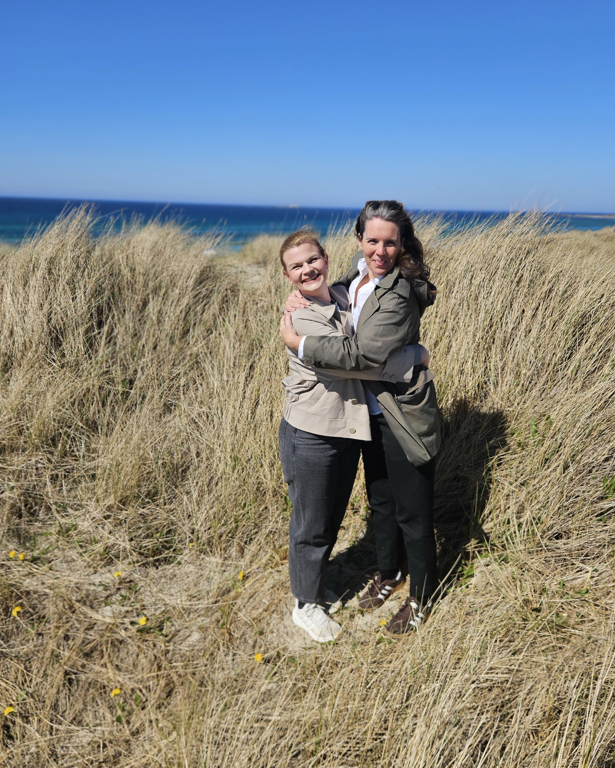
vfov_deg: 64.0
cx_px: 338
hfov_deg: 53.1
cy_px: 399
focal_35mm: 27
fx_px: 614
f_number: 1.8
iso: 25
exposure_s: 1/2544
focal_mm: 5.4
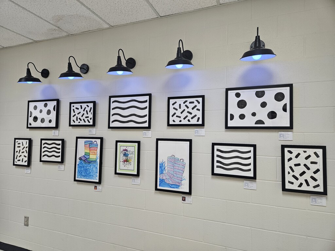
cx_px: 168
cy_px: 126
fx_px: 223
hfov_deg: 73.9
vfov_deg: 58.9
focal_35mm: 23
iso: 400
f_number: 1.8
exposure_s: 1/120
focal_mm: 5.4
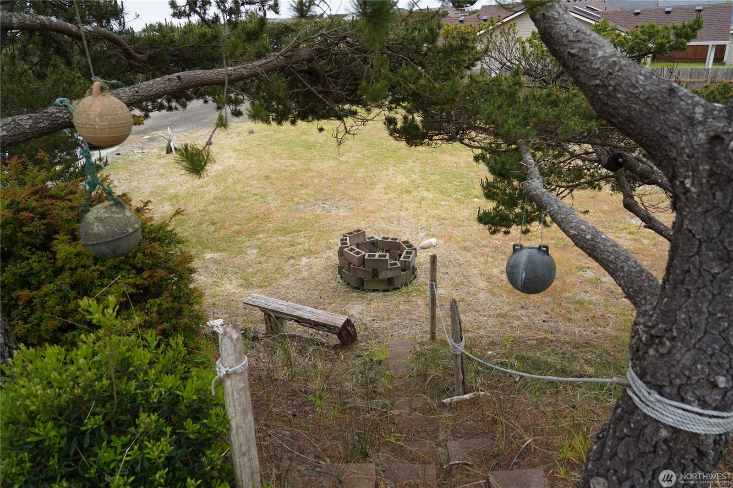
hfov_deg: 73.8
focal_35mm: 24
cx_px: 366
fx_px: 489
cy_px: 244
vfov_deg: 53.1
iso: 100
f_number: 4.5
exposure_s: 1/200
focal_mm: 24
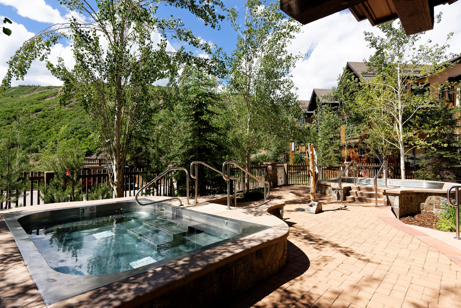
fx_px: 256
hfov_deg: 84.0
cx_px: 230
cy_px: 154
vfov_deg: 62.0
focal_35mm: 20
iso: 500
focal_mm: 20
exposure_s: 1/1250
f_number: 7.1
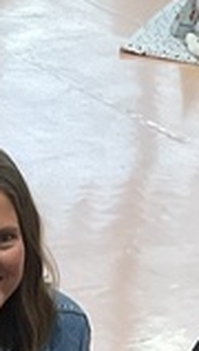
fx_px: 1895
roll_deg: -4.6
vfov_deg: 10.0
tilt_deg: -32.0
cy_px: 660
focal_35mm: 203
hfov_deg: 6.0
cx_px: 137
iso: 64
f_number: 1.8
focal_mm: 3
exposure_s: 1/60
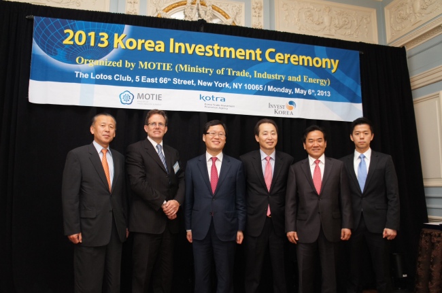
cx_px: 221
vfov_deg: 45.5
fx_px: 349
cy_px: 146
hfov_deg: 64.6
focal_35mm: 28
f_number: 3.5
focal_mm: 19
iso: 800
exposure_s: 1/60
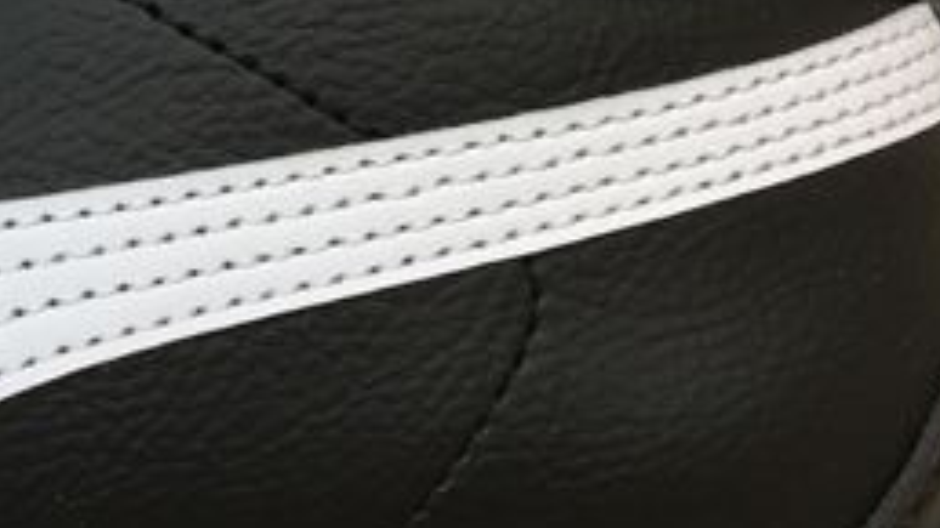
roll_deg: -0.2
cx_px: -357
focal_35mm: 98
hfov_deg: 19.7
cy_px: 244
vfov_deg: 12.3
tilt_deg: -9.3
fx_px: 2442
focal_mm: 4.15
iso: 32
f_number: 2.2
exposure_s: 1/120
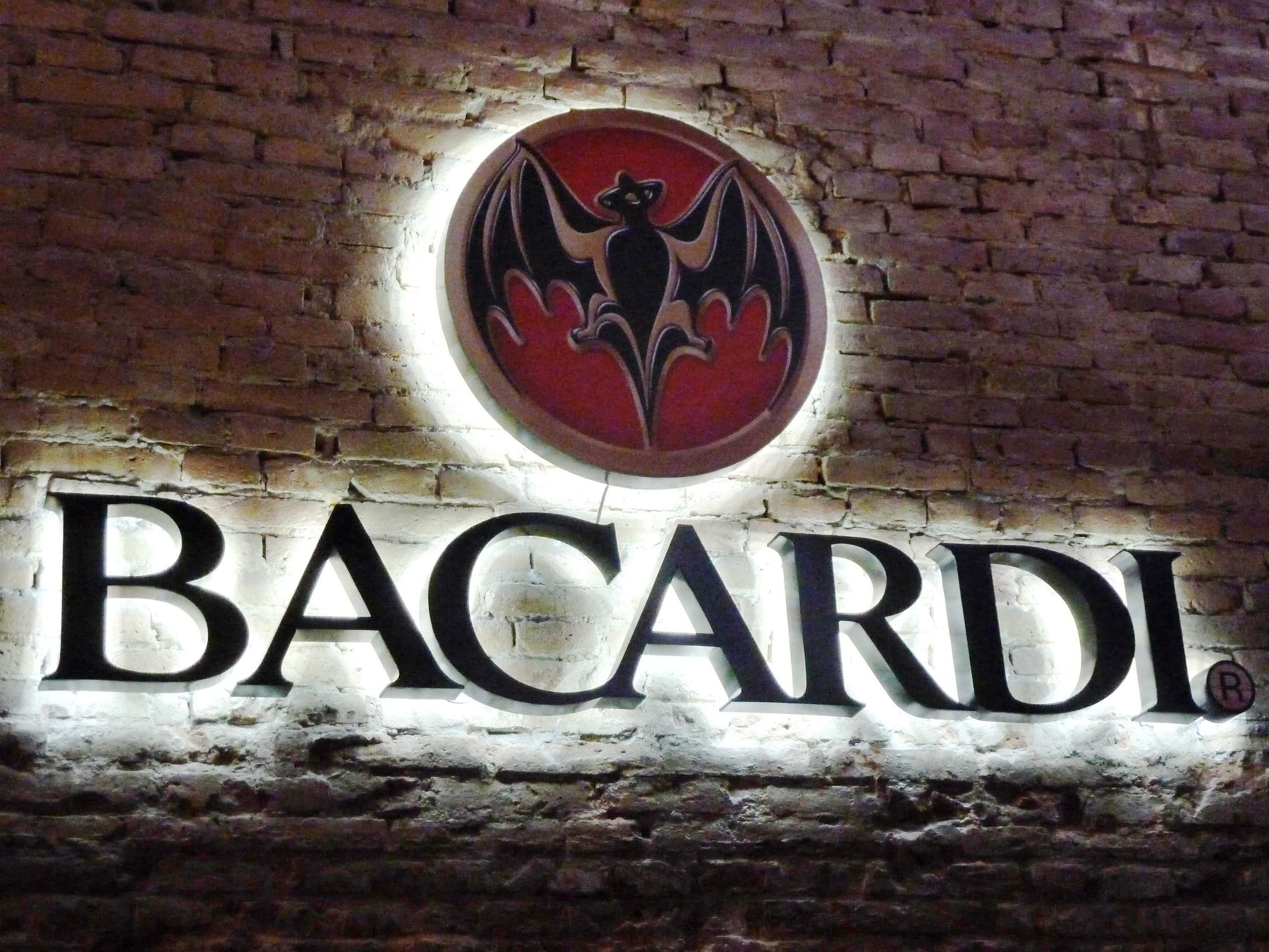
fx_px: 2456
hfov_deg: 29.0
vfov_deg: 21.9
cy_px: 476
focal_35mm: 67
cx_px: 634
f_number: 4.1
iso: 800
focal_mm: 11
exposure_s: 1/20
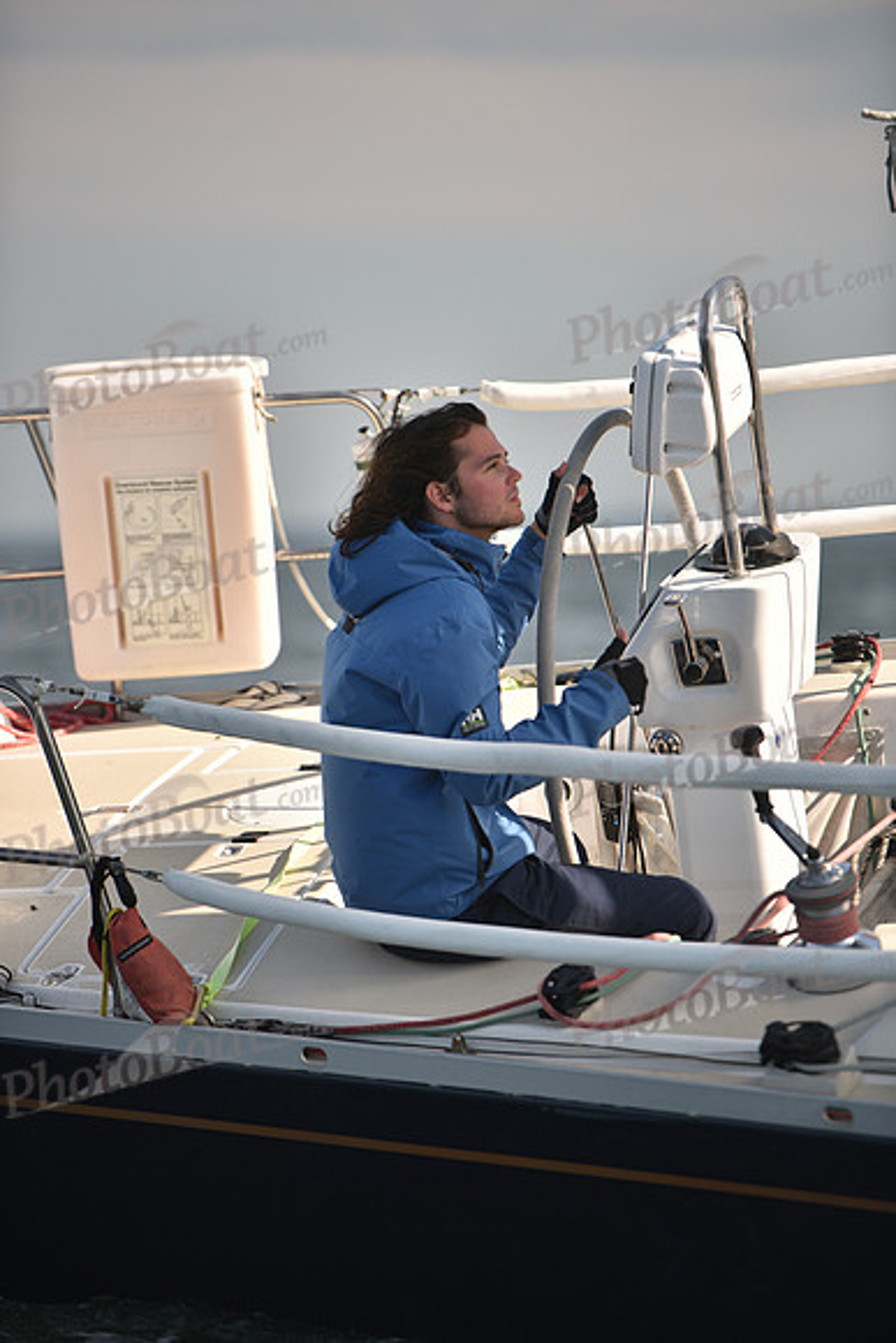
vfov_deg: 10.3
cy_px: 672
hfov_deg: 6.9
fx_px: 7462
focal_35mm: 200
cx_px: 448
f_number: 2.8
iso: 250
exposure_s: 1/1250
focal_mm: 200
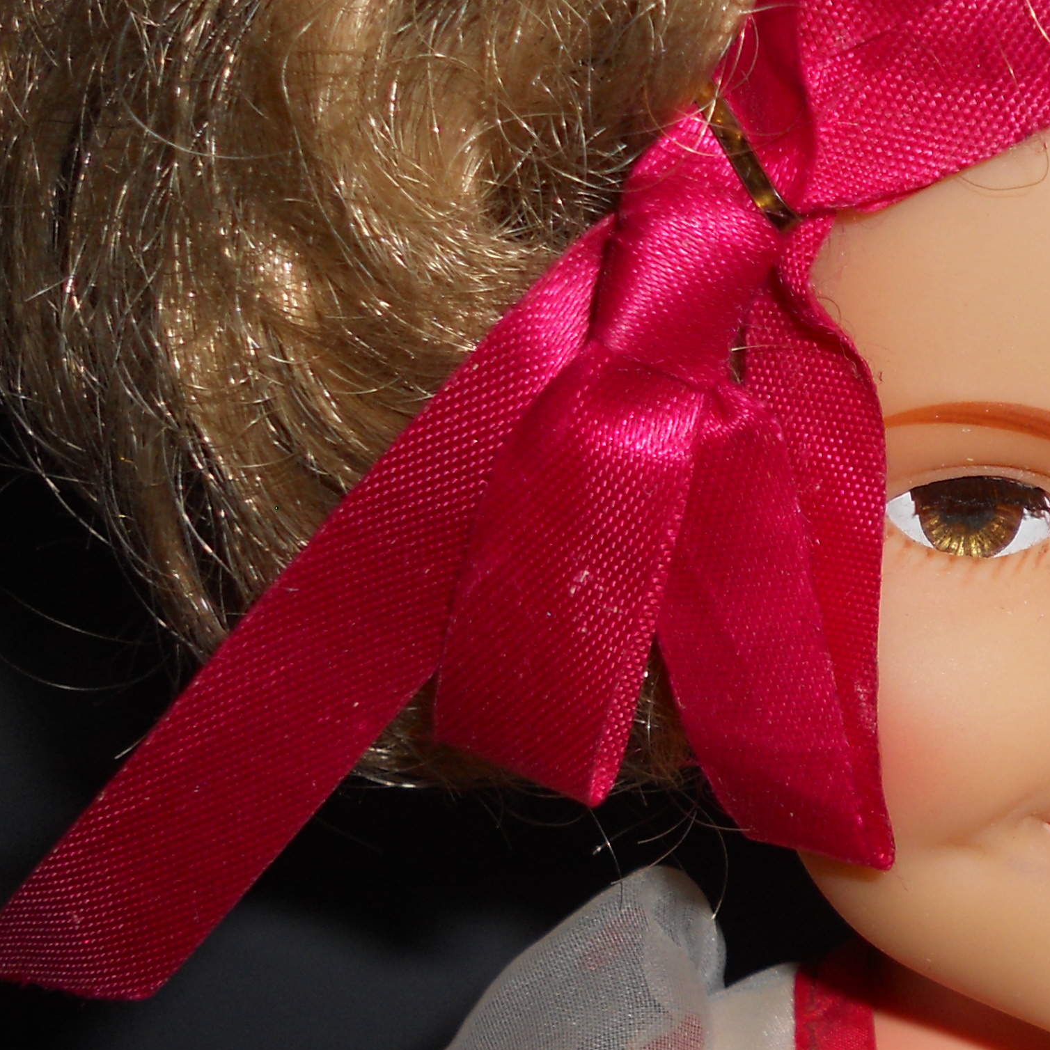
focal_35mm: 75
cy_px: 577
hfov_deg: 21.9
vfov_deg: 23.0
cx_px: 1136
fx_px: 2574
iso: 80
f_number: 8.8
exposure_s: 1/25
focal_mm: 5.8
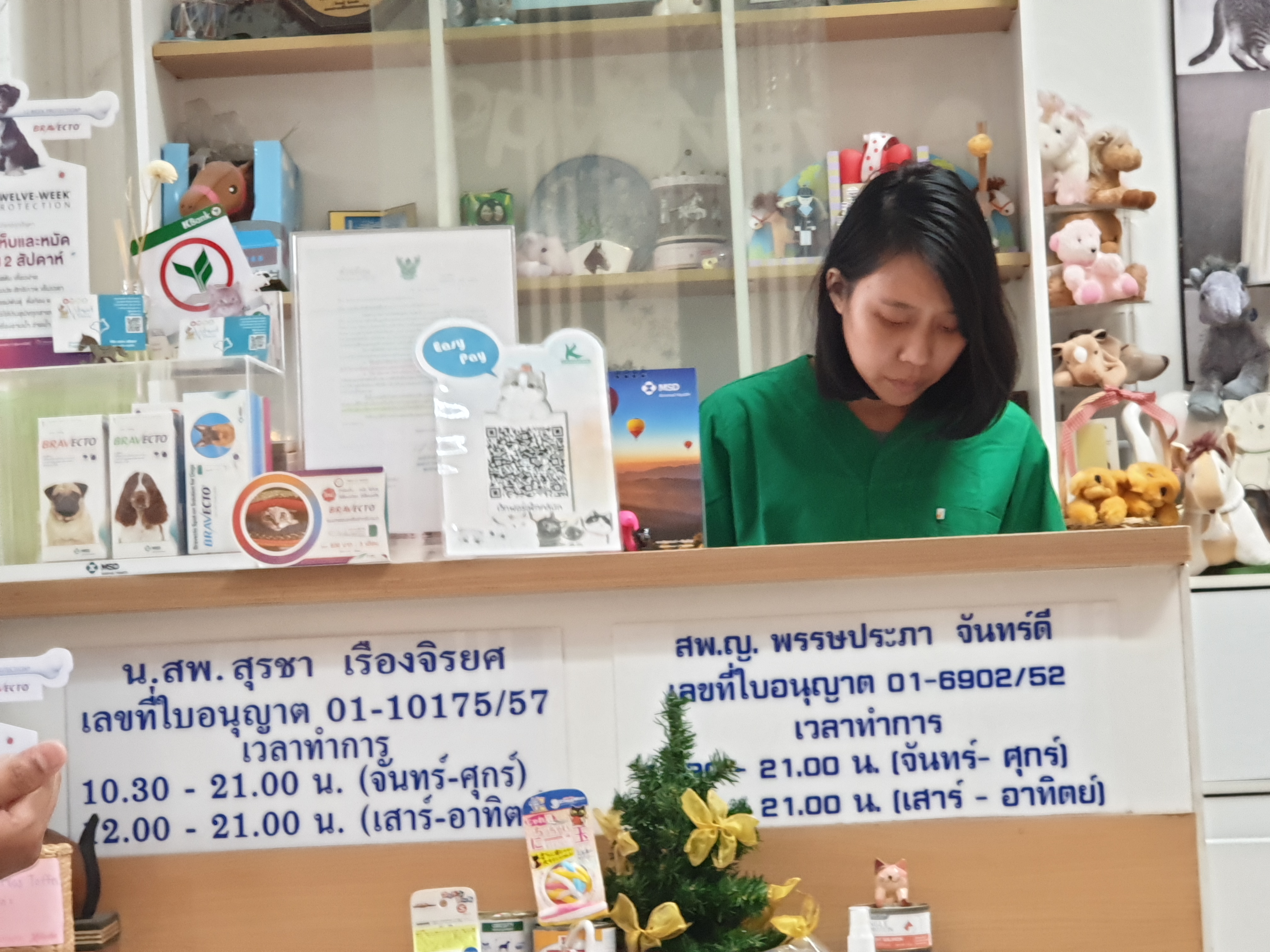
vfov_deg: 28.0
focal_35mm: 52
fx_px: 1908
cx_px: 635
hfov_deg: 36.8
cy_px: 476
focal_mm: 6
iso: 250
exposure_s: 1/17
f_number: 2.4
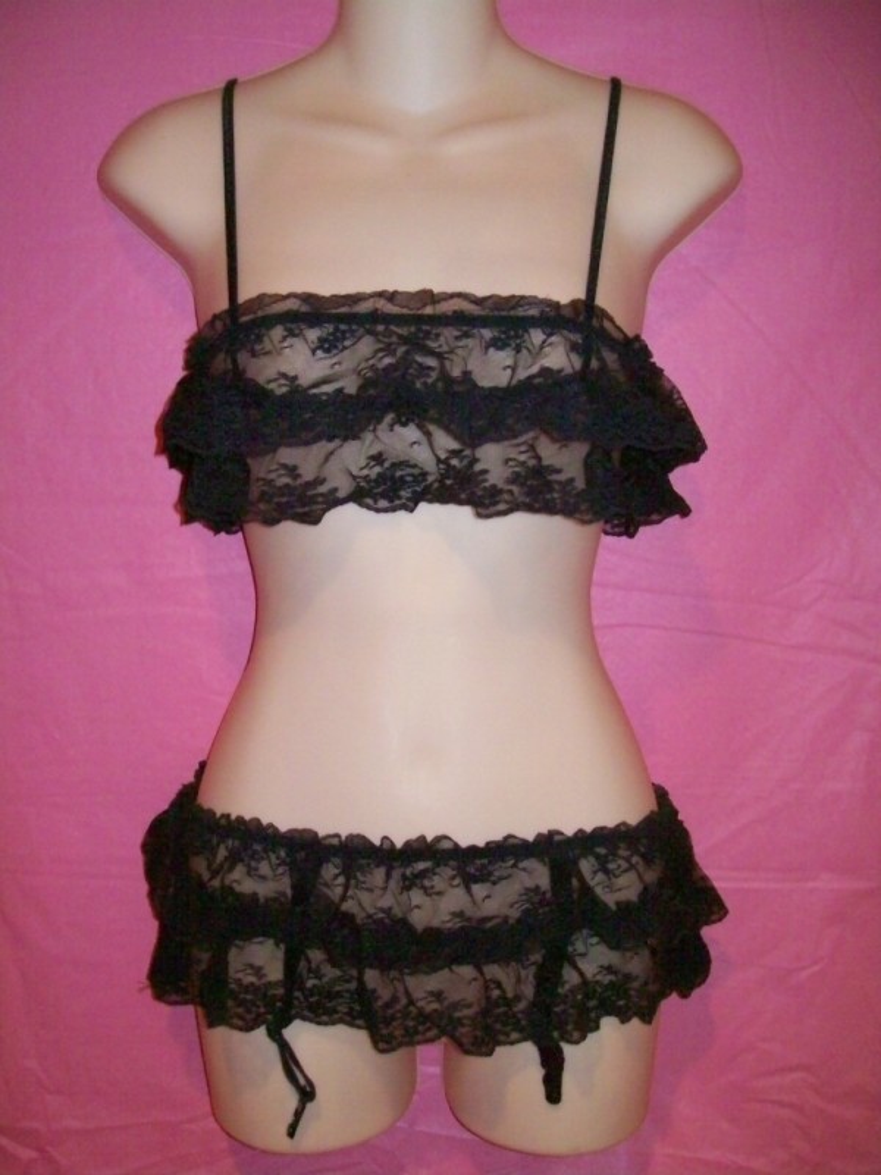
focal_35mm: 36
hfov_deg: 39.7
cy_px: 588
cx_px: 440
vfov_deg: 51.4
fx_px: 1222
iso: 160
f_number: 2.7
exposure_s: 1/64
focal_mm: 6
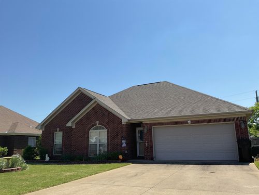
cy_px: 98
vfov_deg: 48.2
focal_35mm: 29
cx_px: 130
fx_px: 217
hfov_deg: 61.7
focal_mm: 3
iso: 16
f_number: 1.8
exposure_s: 1/2538
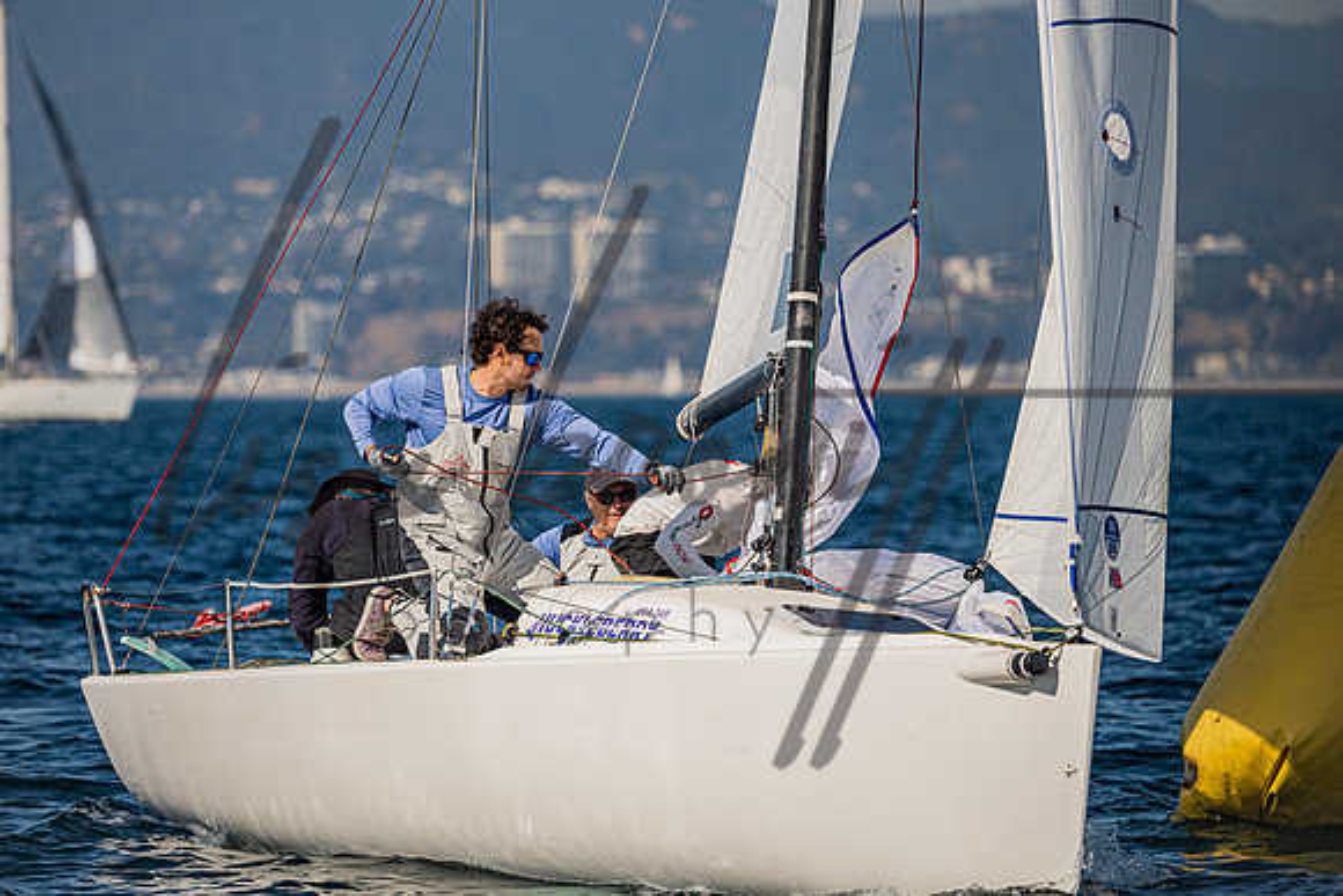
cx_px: 549
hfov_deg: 6.7
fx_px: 11545
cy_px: 371
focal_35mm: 309
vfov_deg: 4.4
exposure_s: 1/4000
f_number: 5
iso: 400
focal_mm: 260
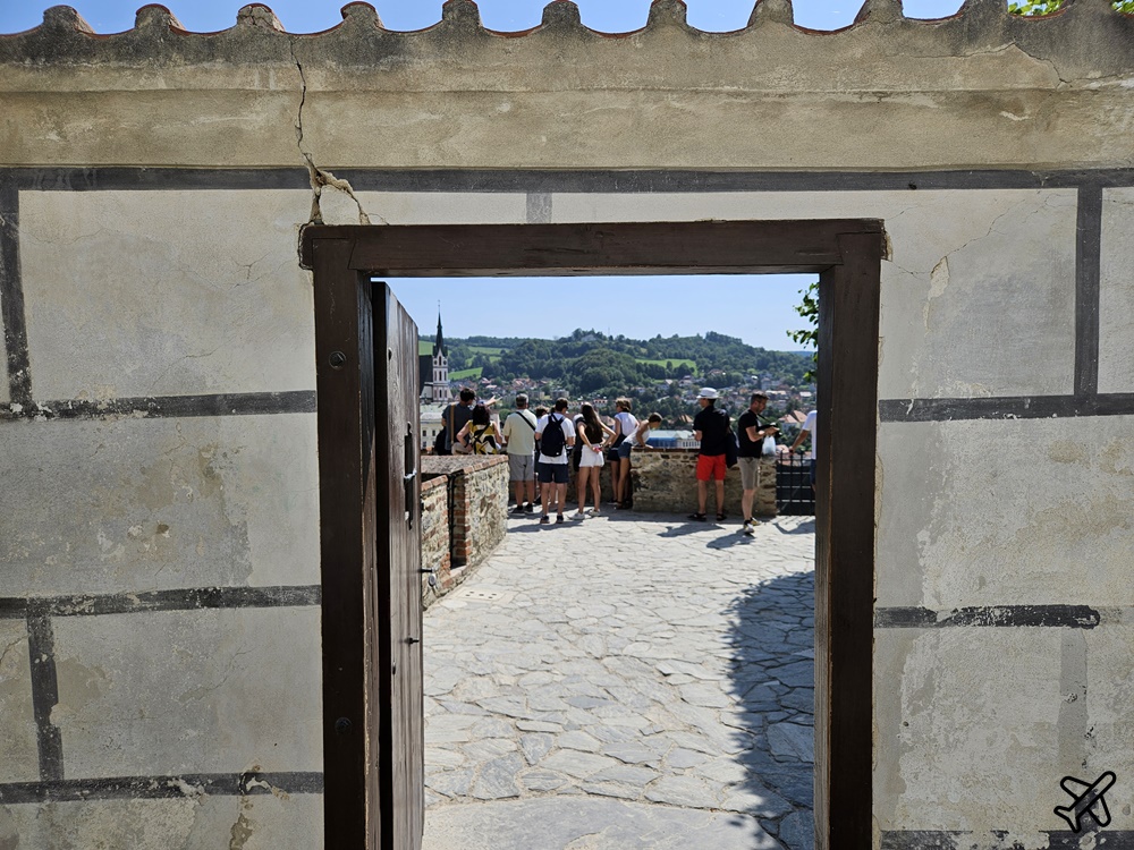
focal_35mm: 23
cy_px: 425
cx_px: 567
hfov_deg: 73.9
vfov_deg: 58.9
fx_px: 753
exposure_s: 1/2517
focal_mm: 5.4
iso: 25
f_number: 1.8
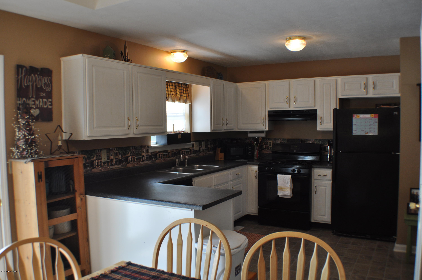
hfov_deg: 49.6
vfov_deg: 34.1
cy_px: 140
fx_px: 457
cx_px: 211
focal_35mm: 39
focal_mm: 26
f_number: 5
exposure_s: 1/100
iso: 400
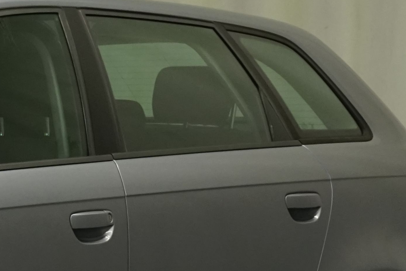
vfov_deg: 4.6
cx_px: -258
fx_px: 3349
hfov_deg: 6.8
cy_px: 165
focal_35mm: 297
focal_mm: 69
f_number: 9
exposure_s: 1/25
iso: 1250
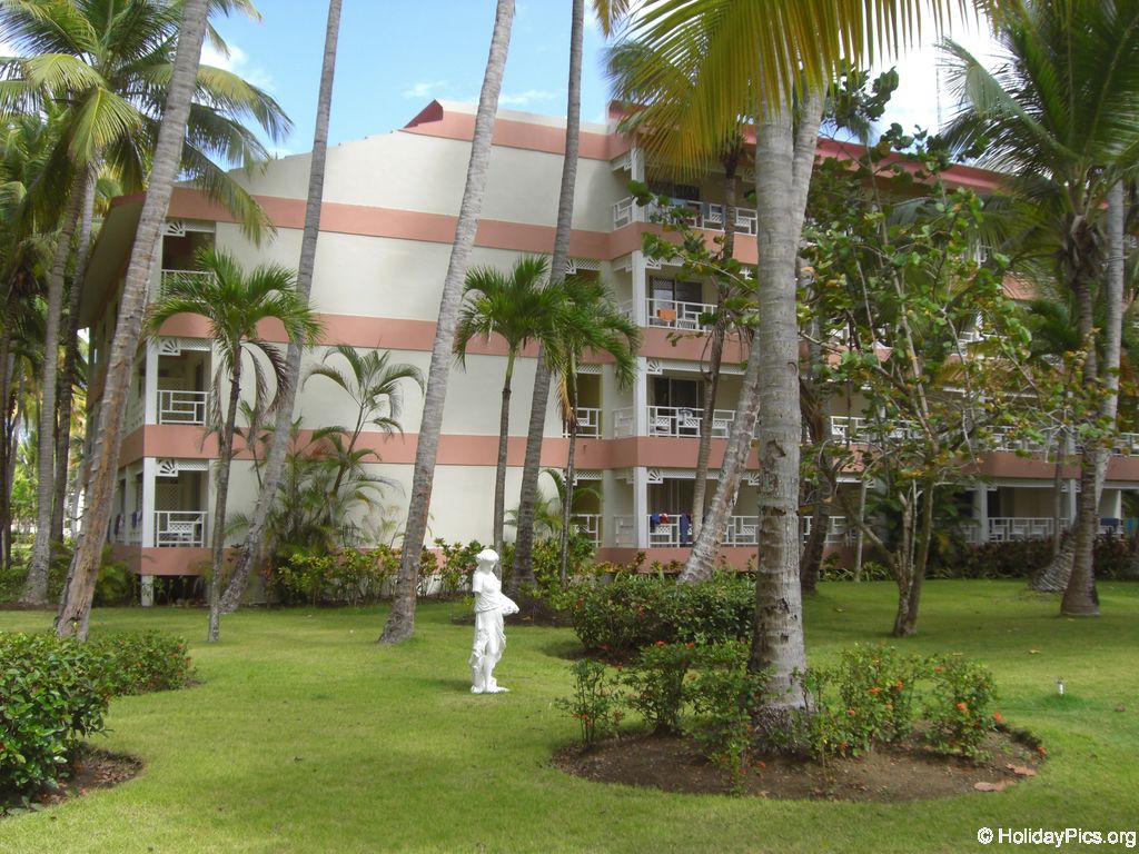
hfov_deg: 49.0
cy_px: 427
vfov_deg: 37.7
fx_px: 1250
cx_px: 570
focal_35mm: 38
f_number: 2.7
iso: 64
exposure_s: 1/500
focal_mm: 6.2
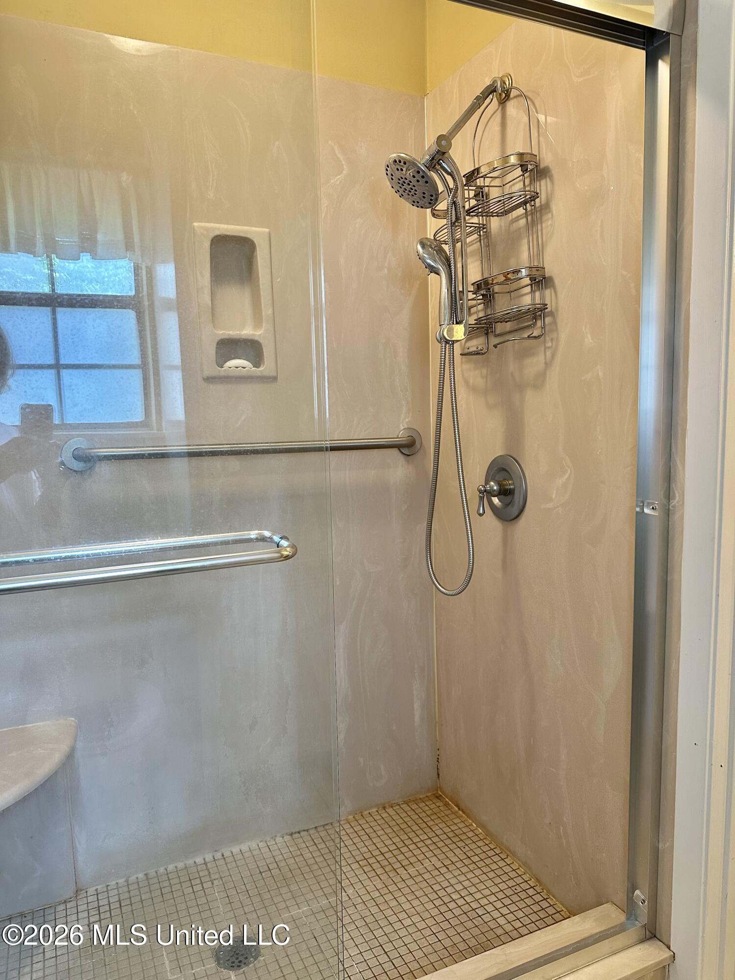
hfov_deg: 56.8
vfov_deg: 71.6
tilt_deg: -6.8
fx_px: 679
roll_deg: +0.7
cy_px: 490
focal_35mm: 24
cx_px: 368
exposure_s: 1/60
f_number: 1.78
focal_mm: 6.86
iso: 250
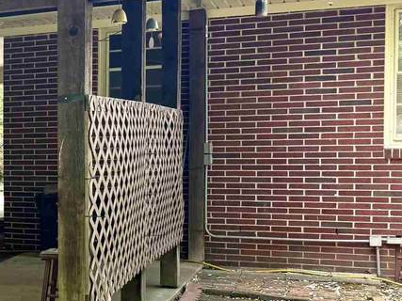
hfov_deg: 23.0
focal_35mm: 72
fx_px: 836
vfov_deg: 20.4
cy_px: 179
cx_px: -166
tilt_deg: -2.0
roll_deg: +0.9
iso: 100
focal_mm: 6.76
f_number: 1.78
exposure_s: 1/1122
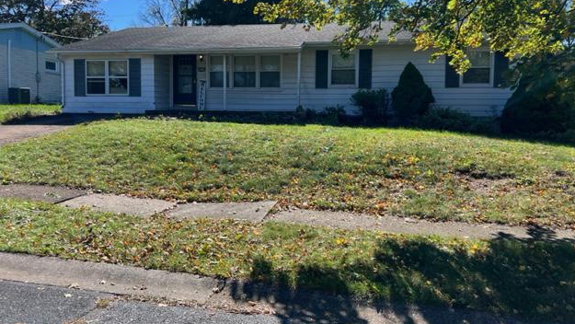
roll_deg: -0.7
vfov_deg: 40.1
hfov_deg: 66.0
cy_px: 138
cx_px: 293
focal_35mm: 29
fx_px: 442
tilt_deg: -4.0
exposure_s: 1/2208
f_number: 1.5
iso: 50
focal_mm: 5.7
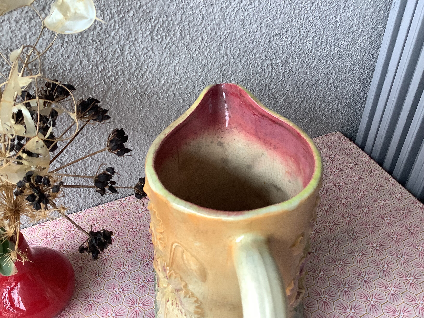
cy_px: 159
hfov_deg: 58.4
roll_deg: +1.2
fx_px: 380
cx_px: 212
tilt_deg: -39.9
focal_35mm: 31
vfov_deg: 45.4
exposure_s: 1/50
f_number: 2.4
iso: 125
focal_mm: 3.3
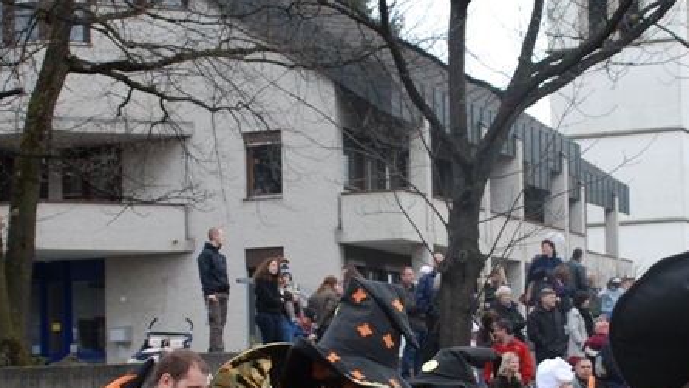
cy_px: 322
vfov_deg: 12.8
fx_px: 1718
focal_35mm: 94
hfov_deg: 22.6
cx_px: 440
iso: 160
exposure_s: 1/125
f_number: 5.6
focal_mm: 26
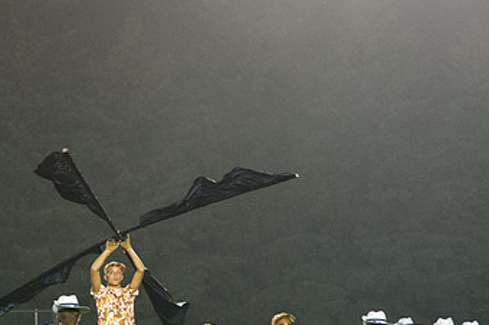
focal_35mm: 246
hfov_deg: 8.4
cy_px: 219
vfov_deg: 5.6
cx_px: 114
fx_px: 3338
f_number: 5.6
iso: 11400
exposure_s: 1/160
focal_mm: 120
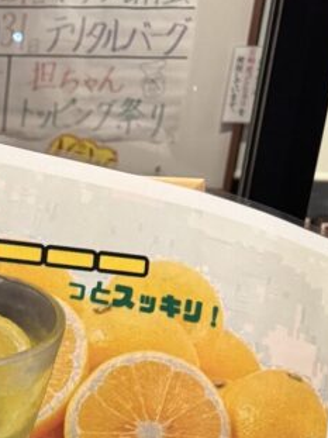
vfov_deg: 22.1
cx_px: -175
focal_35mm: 79
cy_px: 577
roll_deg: -1.1
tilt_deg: -25.2
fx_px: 999
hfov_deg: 16.8
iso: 640
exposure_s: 1/60
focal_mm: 6.76
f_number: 1.78
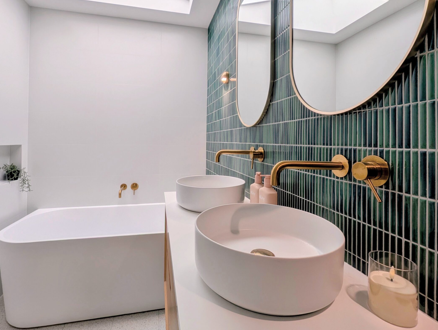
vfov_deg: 77.7
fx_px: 203
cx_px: 208
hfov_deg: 94.3
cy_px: 139
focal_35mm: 16
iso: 45
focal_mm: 1.95
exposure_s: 1/183
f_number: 2.2
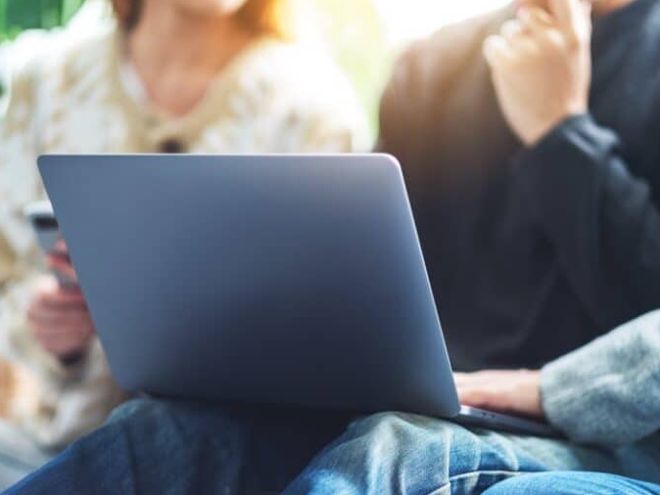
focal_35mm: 92
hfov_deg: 21.3
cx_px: 332
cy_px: 247
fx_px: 1755
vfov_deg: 16.1
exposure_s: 1/180
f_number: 1.2
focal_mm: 56
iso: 200
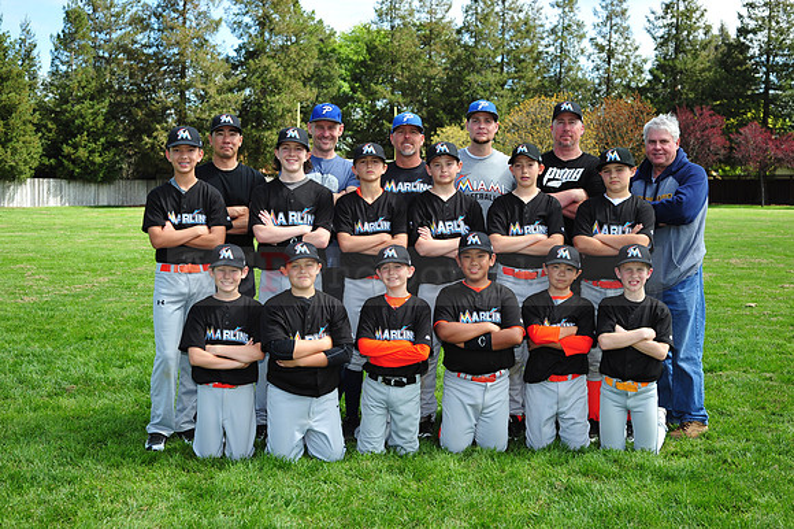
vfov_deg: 27.0
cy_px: 264
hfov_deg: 39.6
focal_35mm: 50
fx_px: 1102
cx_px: 397
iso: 250
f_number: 6.3
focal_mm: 50
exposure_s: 1/400
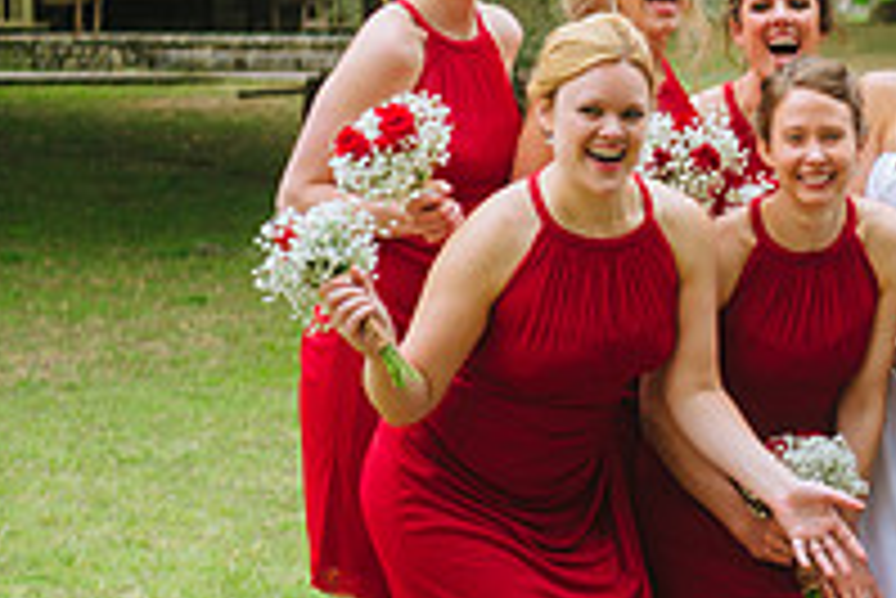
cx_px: 1135
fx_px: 3636
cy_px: 321
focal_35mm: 146
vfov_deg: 9.4
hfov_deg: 13.6
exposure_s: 1/200
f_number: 2.8
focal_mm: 50
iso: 100
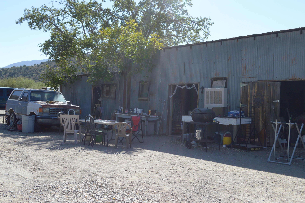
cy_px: 102
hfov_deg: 45.0
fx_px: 368
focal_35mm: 44
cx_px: 152
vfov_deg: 30.8
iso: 400
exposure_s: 1/400
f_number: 10
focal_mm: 29
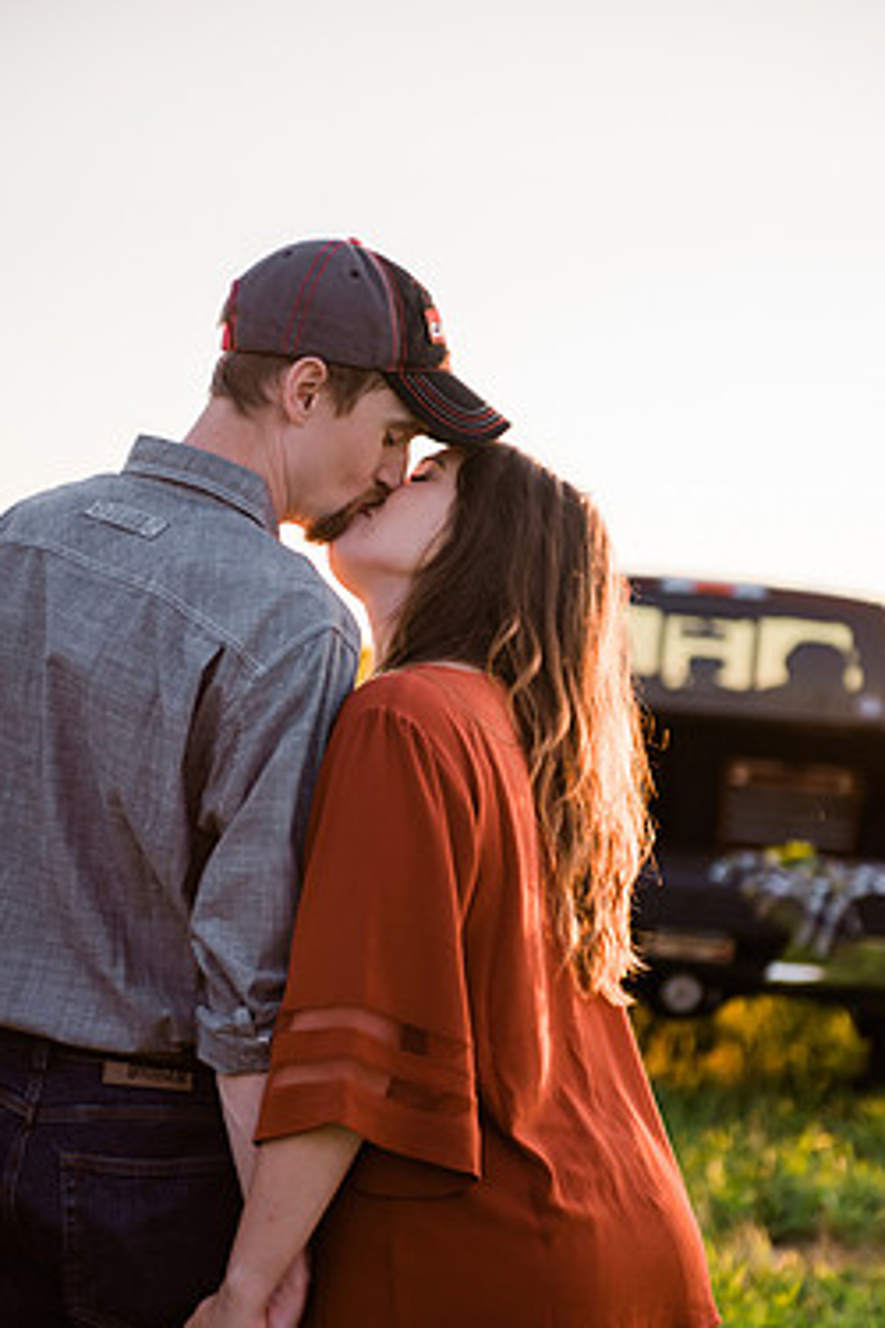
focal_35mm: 84
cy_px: 772
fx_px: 3097
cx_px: 435
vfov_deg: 24.2
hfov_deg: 16.3
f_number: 2.8
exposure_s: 1/400
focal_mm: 70
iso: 320
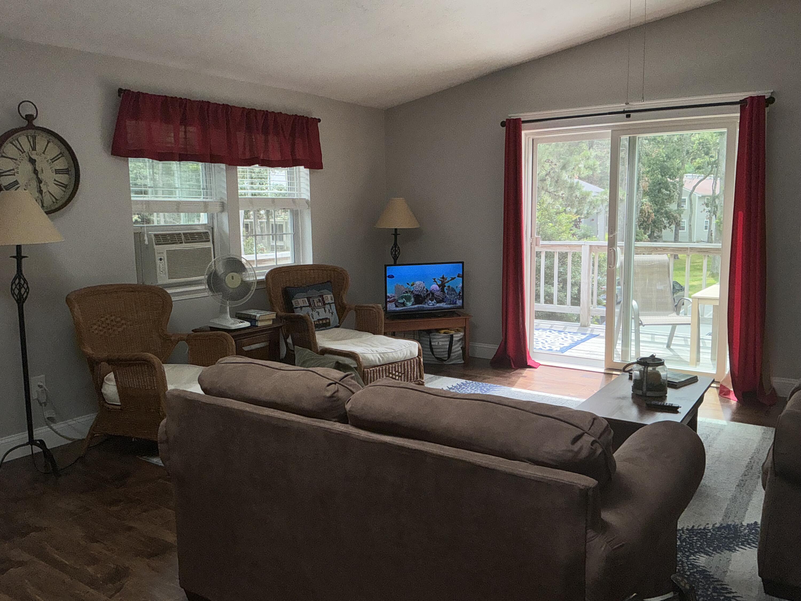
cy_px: 300
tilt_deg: -9.3
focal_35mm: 28
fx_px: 648
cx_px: 400
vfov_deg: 49.7
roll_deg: +1.8
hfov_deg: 63.4
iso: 16
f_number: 1.8
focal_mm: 3
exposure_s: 1/406
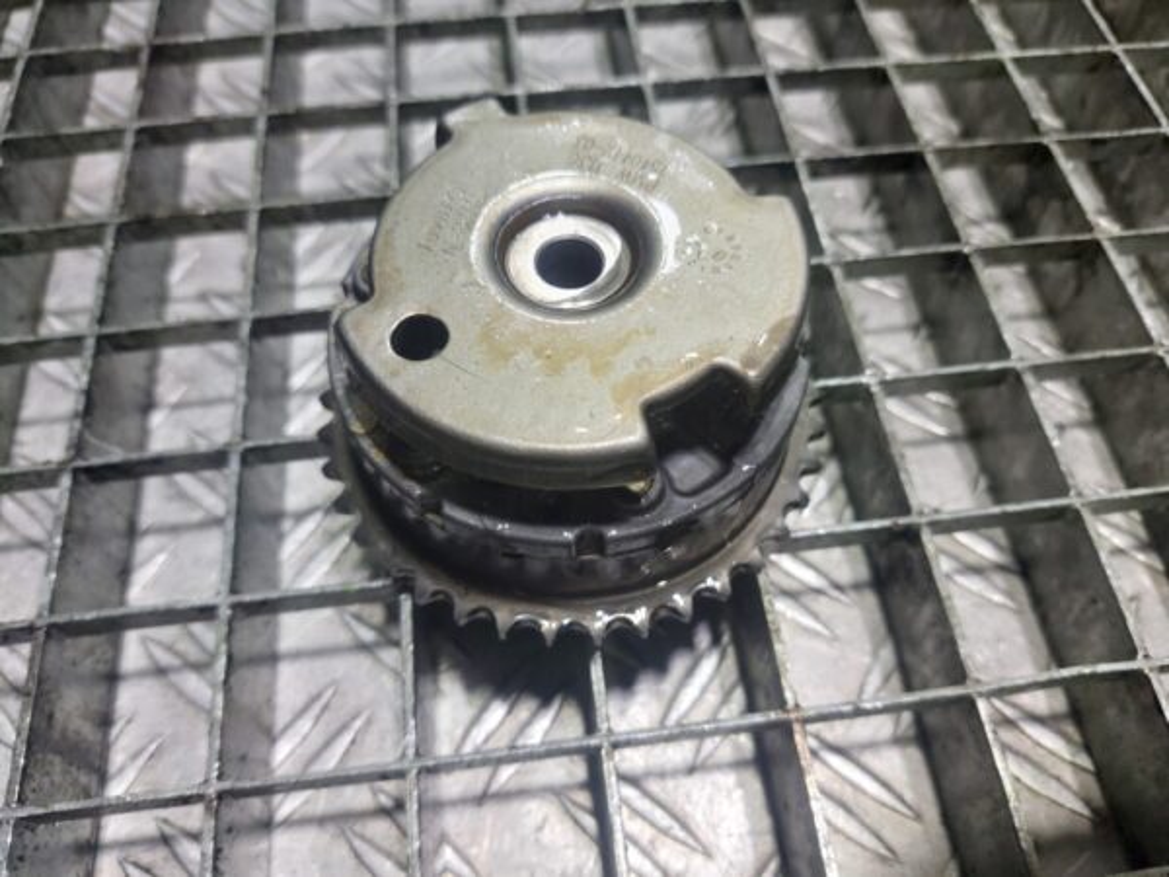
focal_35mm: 25
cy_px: 438
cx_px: 584
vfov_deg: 54.9
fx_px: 844
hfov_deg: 69.4
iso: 100
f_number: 1.8
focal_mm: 5.23
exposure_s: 1/50
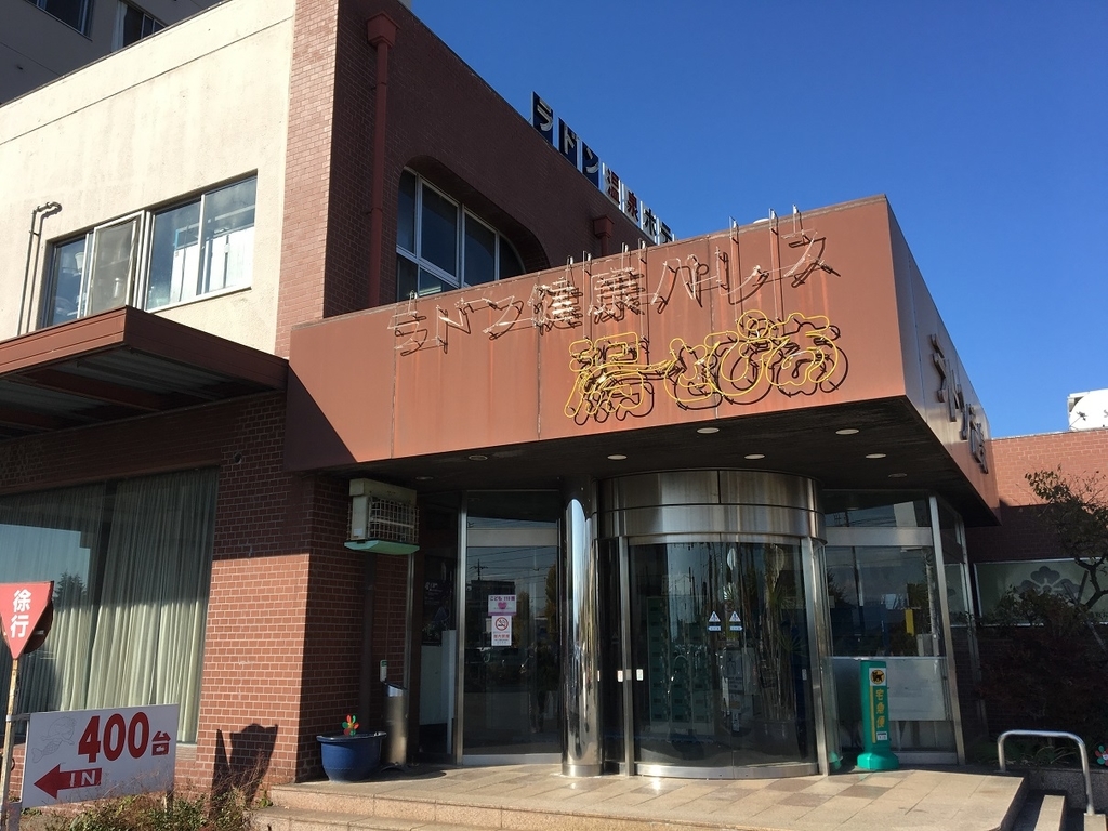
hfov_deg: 61.7
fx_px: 928
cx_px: 554
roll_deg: -0.4
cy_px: 416
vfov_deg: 48.2
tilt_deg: +16.2
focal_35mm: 29
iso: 25
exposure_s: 1/1068
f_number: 2.2
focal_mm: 4.15
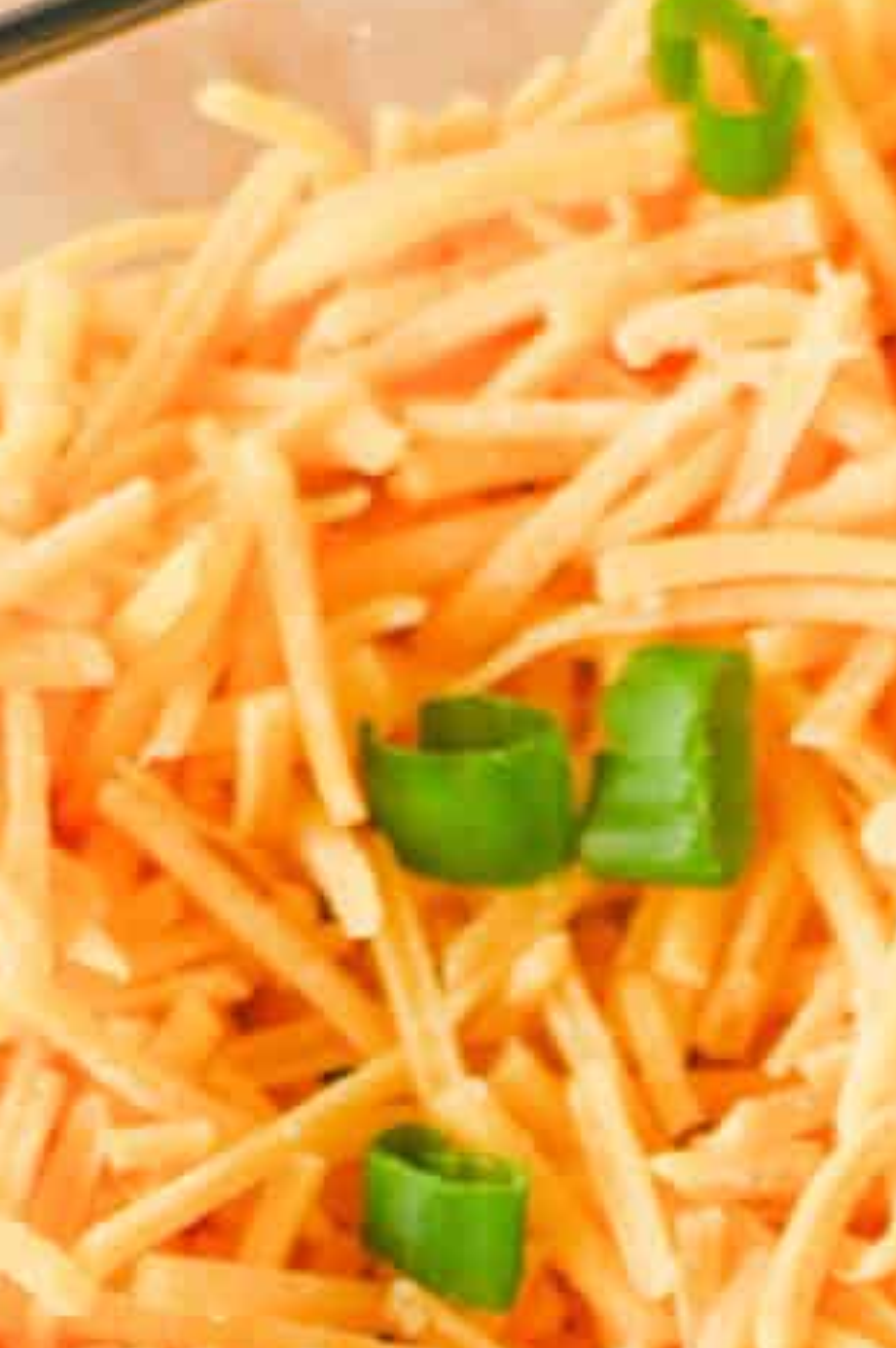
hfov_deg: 4.9
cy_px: 2576
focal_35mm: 277
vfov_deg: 7.2
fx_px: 10364
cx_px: 1572
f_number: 3.5
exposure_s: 1/160
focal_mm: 50
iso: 160
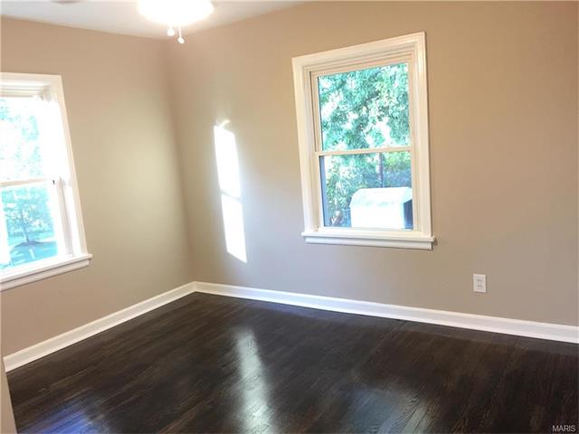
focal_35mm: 29
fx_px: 485
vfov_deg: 48.2
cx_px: 290
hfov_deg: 61.7
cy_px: 217
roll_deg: +4.9
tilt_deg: -9.2
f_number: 2.2
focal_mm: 4.15
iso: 125
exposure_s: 1/30
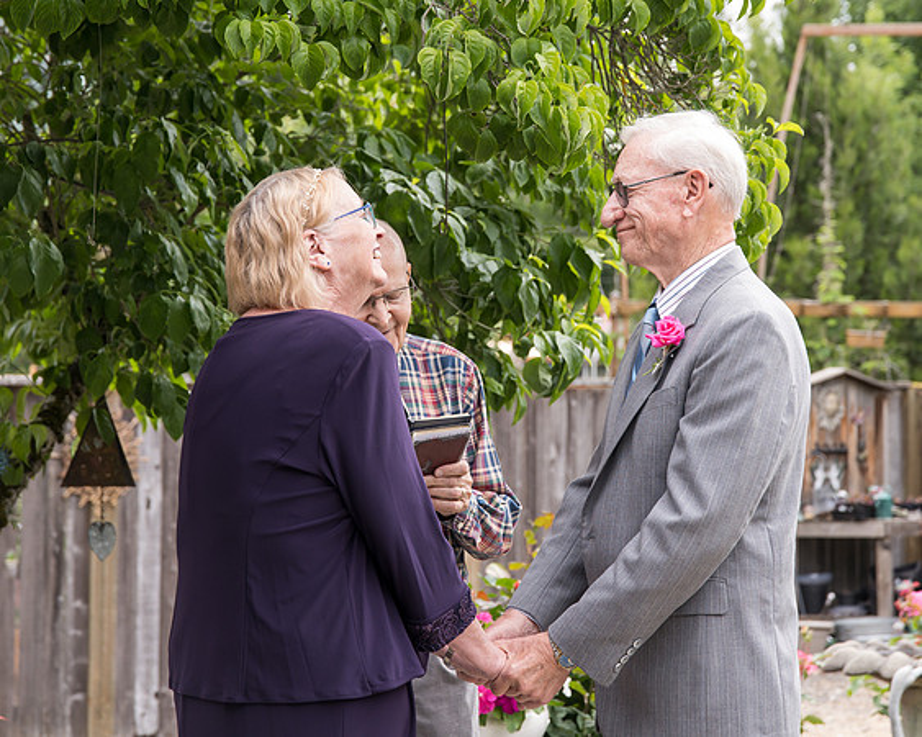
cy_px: 258
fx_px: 2488
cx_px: 514
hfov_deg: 21.0
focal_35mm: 91
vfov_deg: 16.8
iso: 400
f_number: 4.5
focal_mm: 62
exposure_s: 1/500
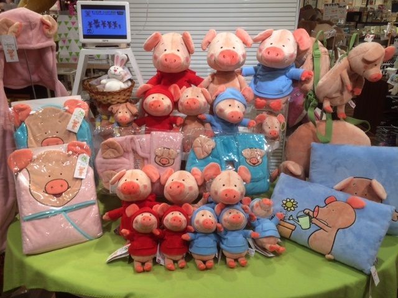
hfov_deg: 60.0
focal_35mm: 30
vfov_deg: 46.8
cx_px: 199
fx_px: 345
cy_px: 149
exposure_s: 1/60
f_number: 2.2
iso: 50
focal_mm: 4.12
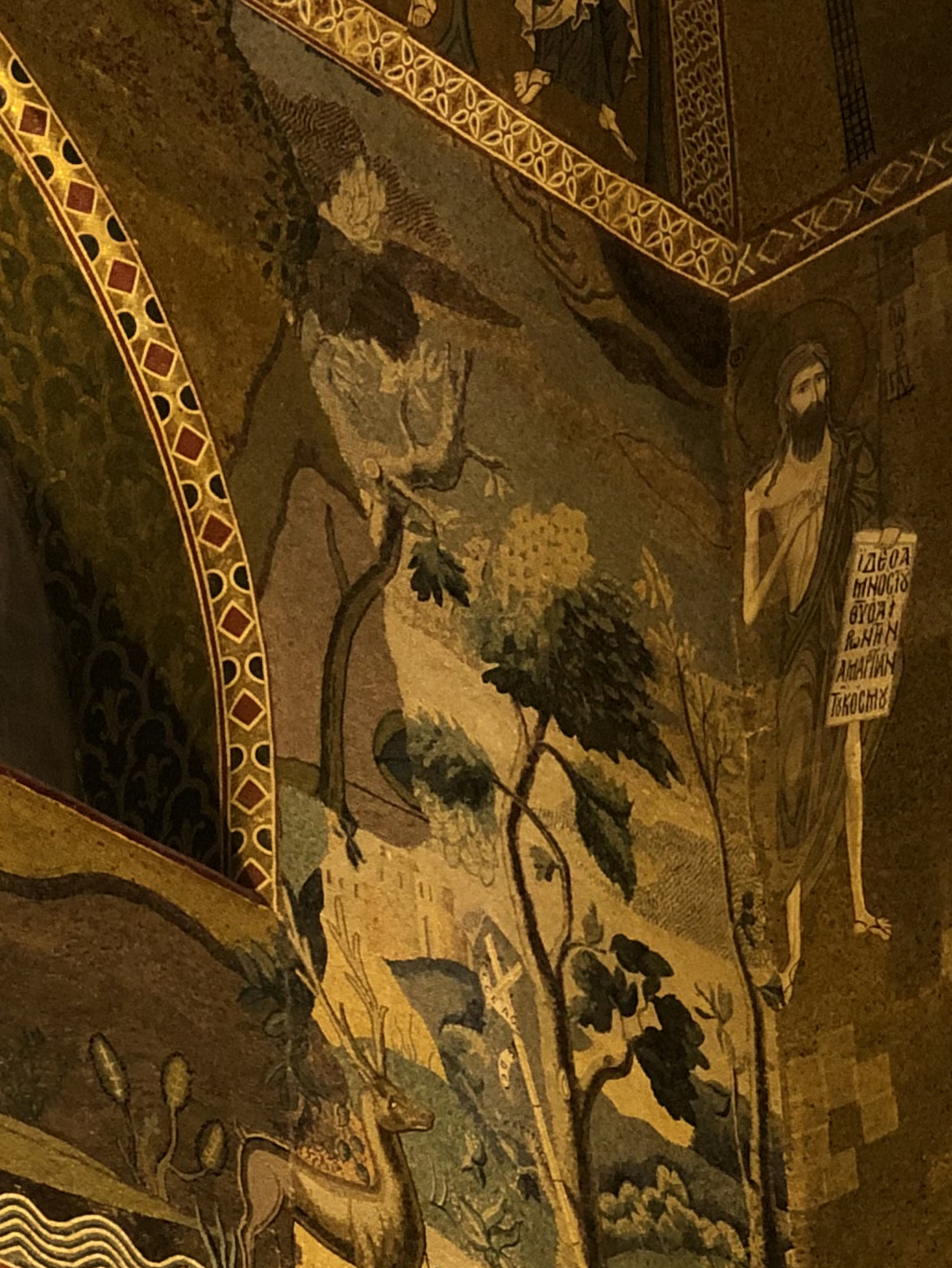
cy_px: 1447
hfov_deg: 9.7
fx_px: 5608
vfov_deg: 12.6
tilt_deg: +25.0
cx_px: 270
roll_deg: +1.1
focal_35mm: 153
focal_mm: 6
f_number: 2.4
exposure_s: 1/25
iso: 160
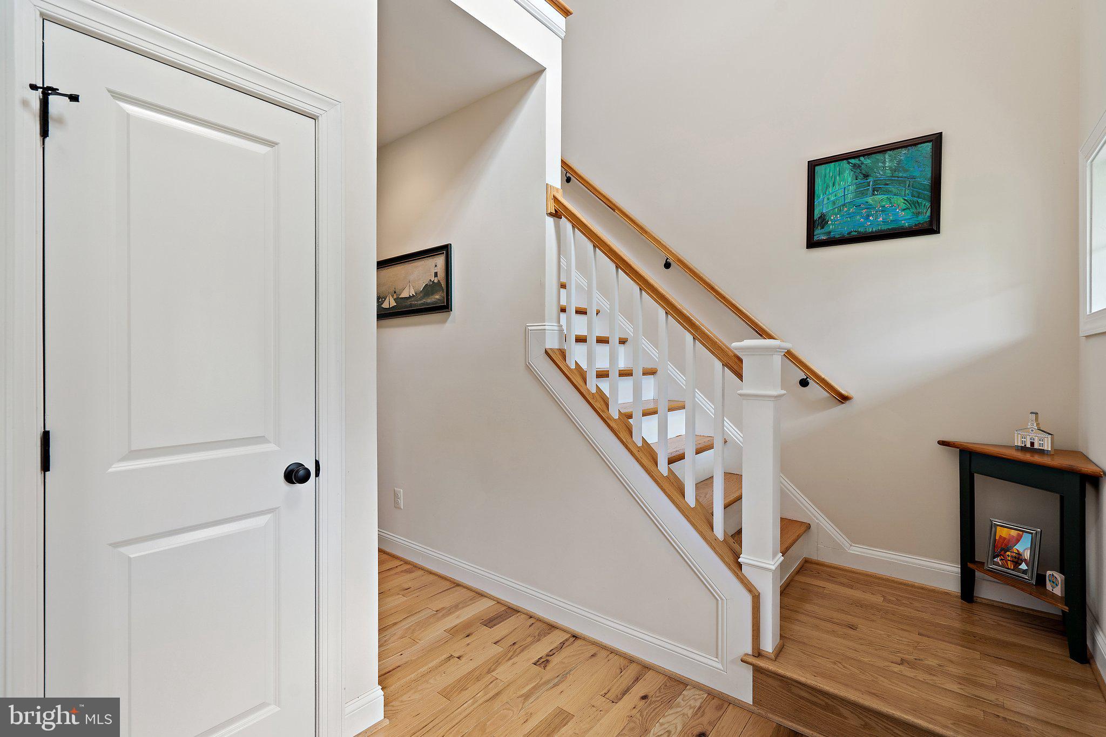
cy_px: 368
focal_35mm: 16
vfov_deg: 73.7
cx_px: 553
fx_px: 491
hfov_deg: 96.7
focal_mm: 16
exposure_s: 1/3
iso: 400
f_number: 8
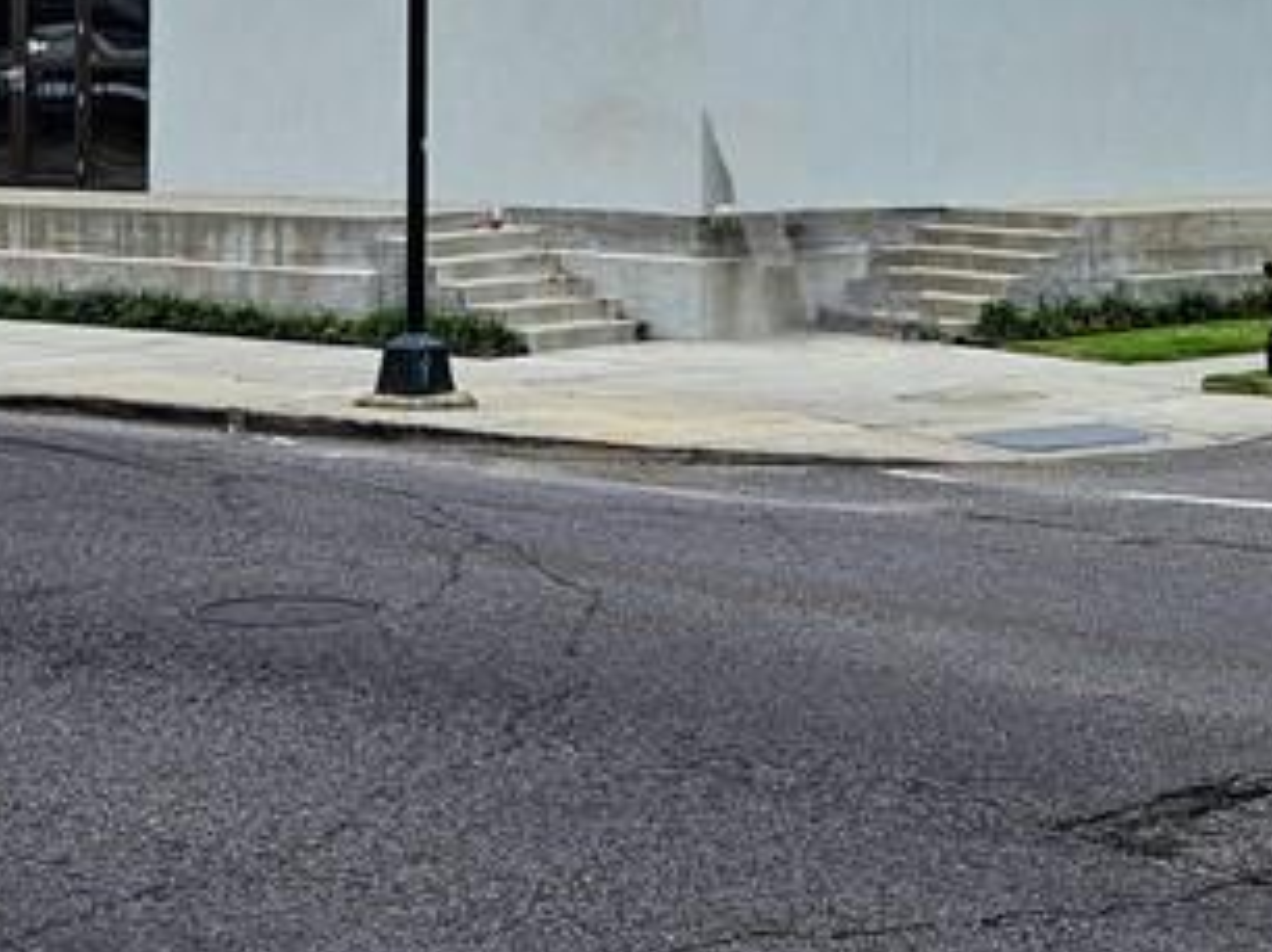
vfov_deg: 18.7
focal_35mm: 77
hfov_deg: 25.2
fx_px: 2827
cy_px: 33
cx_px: 873
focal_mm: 5.4
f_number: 1.8
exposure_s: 1/2157
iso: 25
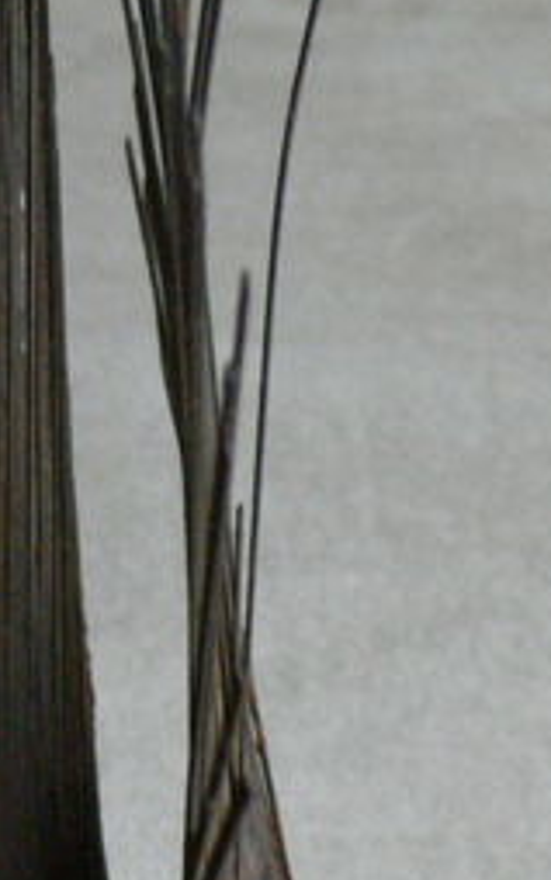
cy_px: 1060
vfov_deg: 13.9
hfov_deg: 9.0
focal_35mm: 146
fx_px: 3504
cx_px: 118
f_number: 2.8
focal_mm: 7.4
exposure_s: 1/6
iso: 200
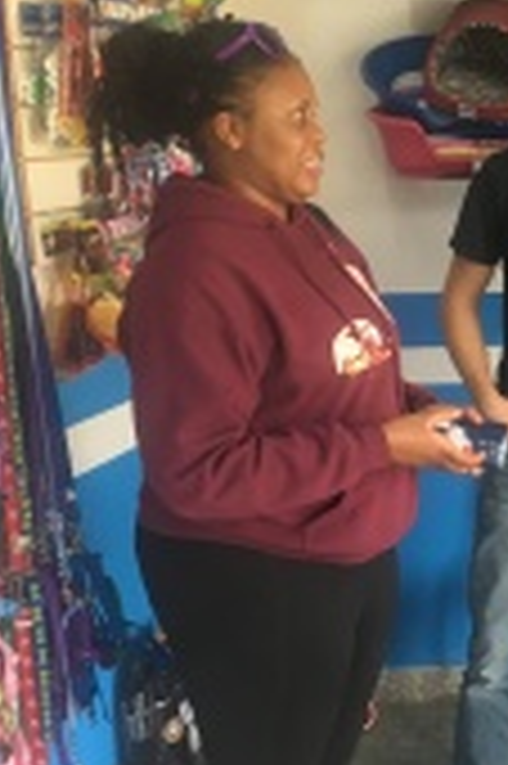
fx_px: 1379
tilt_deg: -12.3
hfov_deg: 19.4
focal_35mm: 65
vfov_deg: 31.0
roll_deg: +1.4
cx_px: 647
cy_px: 423
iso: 40
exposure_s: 1/33
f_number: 2.2
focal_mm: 4.15
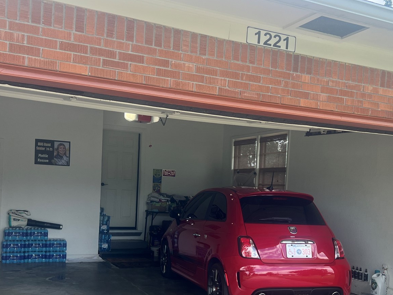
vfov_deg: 33.3
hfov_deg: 43.8
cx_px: 214
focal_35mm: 43
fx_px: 488
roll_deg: -2.8
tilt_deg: -2.6
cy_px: 201
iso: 50
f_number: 1.5
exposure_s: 1/591
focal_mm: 5.7
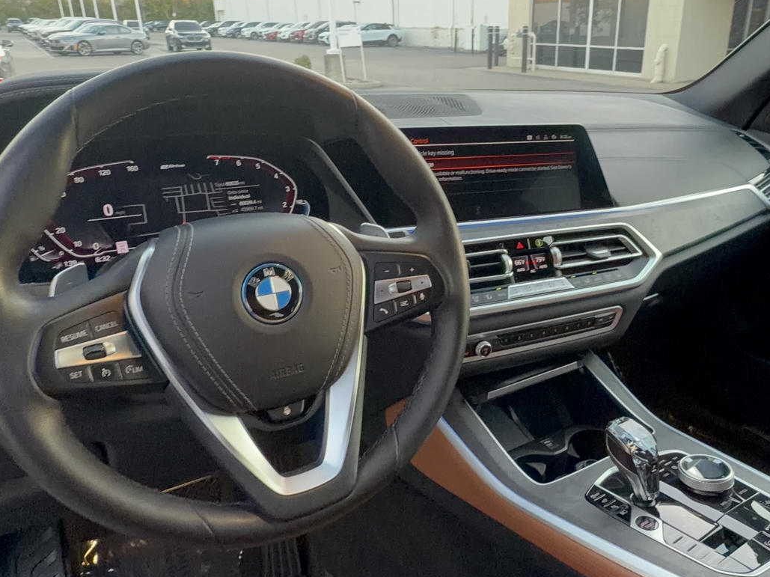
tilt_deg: -21.8
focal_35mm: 28
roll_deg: -0.4
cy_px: 267
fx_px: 623
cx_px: 453
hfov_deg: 63.0
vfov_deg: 49.7
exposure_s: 1/49
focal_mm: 2.22
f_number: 2.2
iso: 160
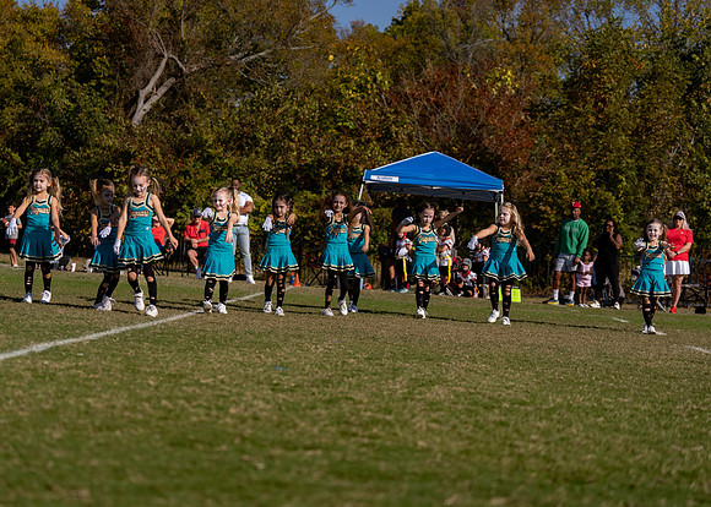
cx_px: 332
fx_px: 1579
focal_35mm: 78
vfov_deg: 18.3
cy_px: 263
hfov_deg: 25.4
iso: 100
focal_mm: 70
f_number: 2.8
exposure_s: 1/5000
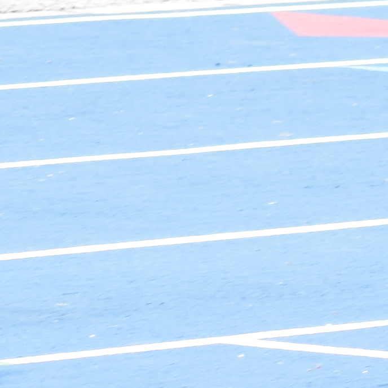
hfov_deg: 1.7
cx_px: 1187
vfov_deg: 1.7
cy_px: -154
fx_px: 13388
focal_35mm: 1056
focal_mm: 95
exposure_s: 1/640
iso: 400
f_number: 5.6
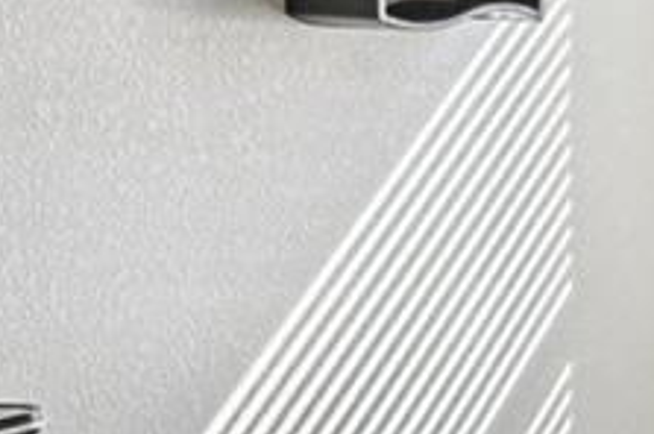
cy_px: 76
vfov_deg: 11.8
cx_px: 2091
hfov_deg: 10.5
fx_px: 2086
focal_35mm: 115
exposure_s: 1/125
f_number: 10
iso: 400
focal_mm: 16
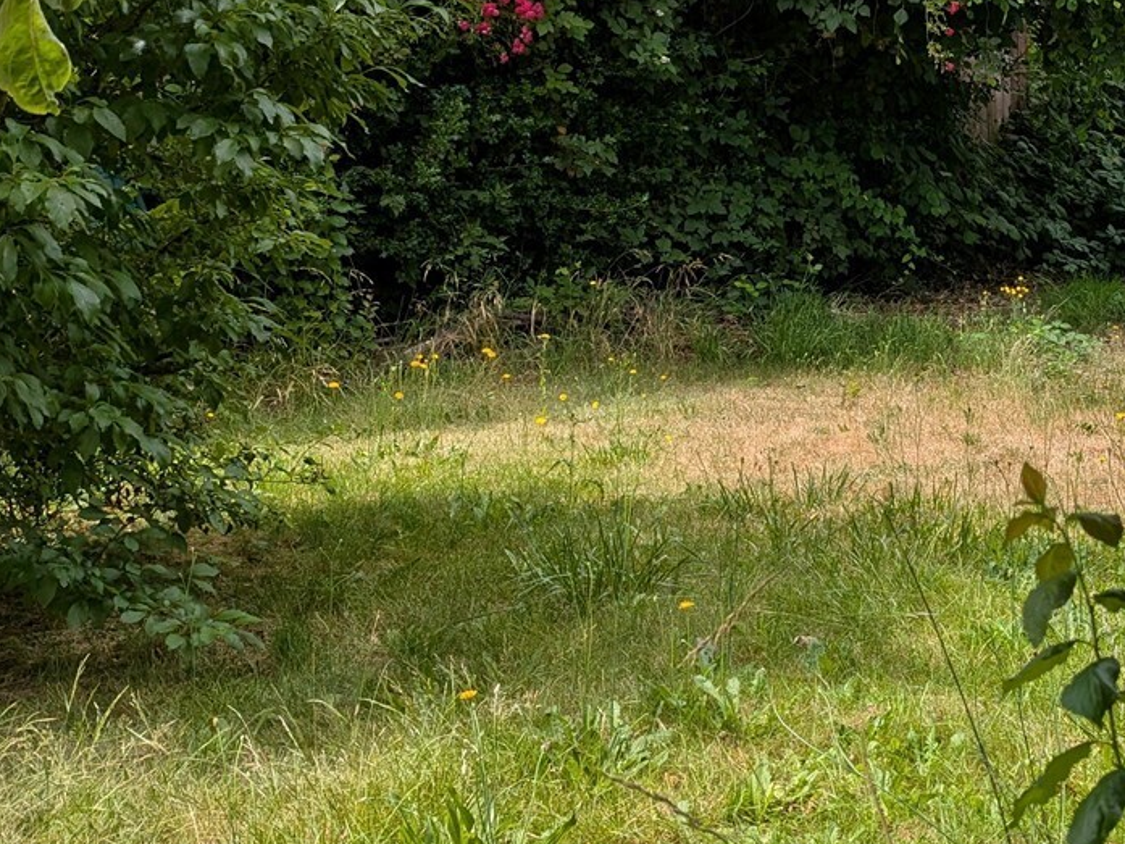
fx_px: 1788
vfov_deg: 26.4
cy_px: 285
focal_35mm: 55
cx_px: 1227
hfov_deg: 31.2
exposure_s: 1/1143
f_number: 1.85
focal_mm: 6.81
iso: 44
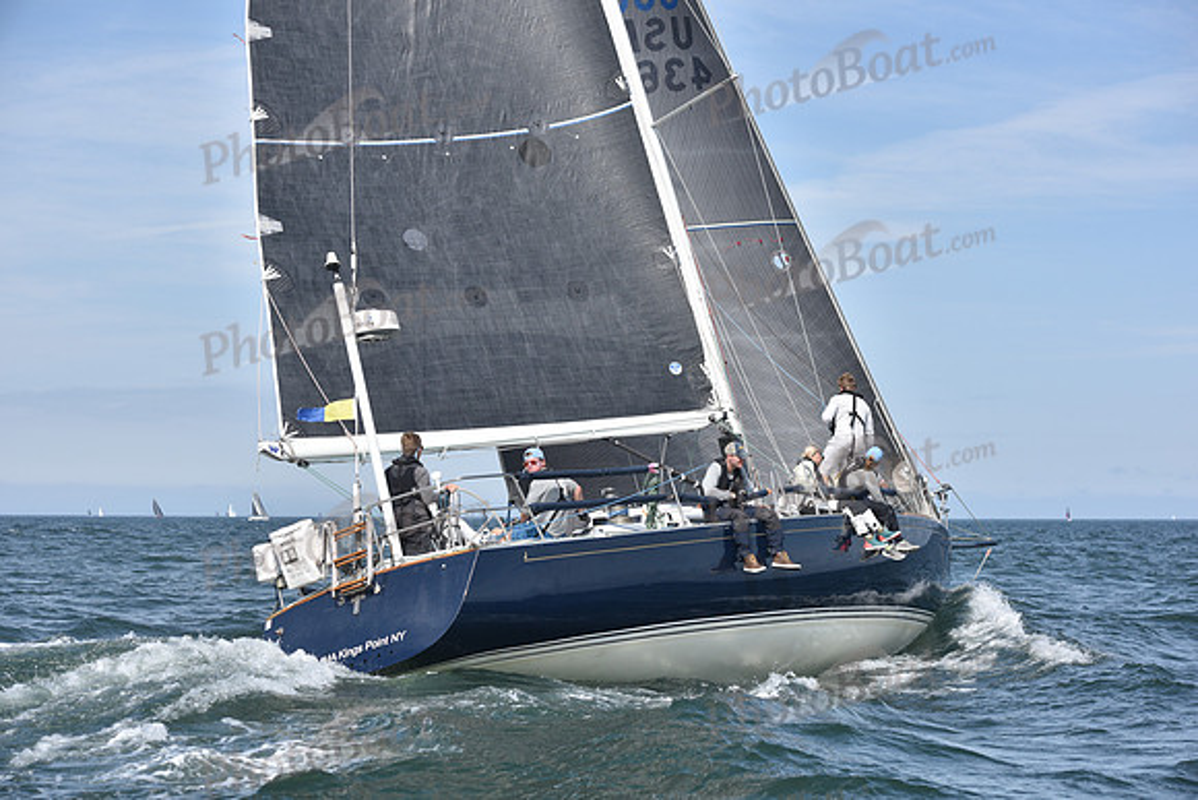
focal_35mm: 70
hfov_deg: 28.8
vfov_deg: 19.5
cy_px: 400
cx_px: 599
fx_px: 2330
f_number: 5.6
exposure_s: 1/1250
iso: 200
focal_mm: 70
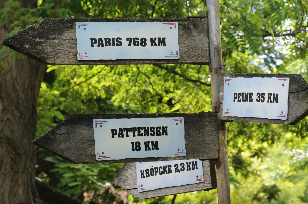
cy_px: 102
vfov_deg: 11.1
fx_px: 1051
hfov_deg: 16.7
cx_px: 154
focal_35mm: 123
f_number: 9
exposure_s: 1/80
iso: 200
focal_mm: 82
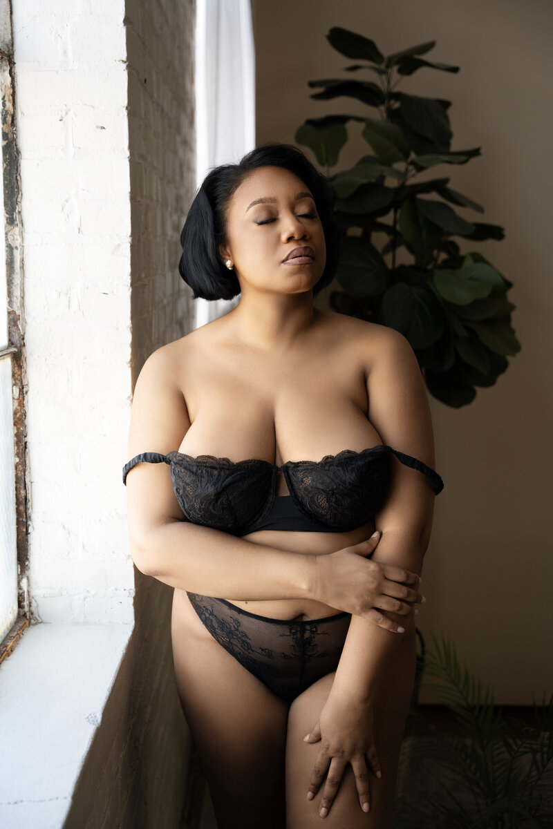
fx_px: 1087
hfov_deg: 28.5
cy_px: 414
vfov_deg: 41.8
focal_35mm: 47
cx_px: 276
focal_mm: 47.2
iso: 400
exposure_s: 1/160
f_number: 3.2
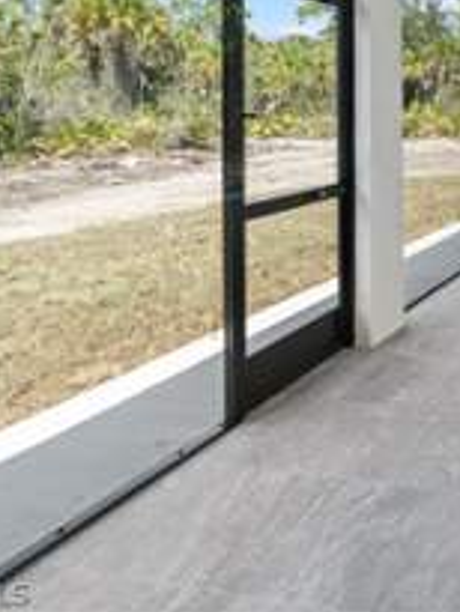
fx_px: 637
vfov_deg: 48.9
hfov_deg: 31.4
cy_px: 137
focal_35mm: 36
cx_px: 585
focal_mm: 16
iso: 320
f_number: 5.6
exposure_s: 1/80
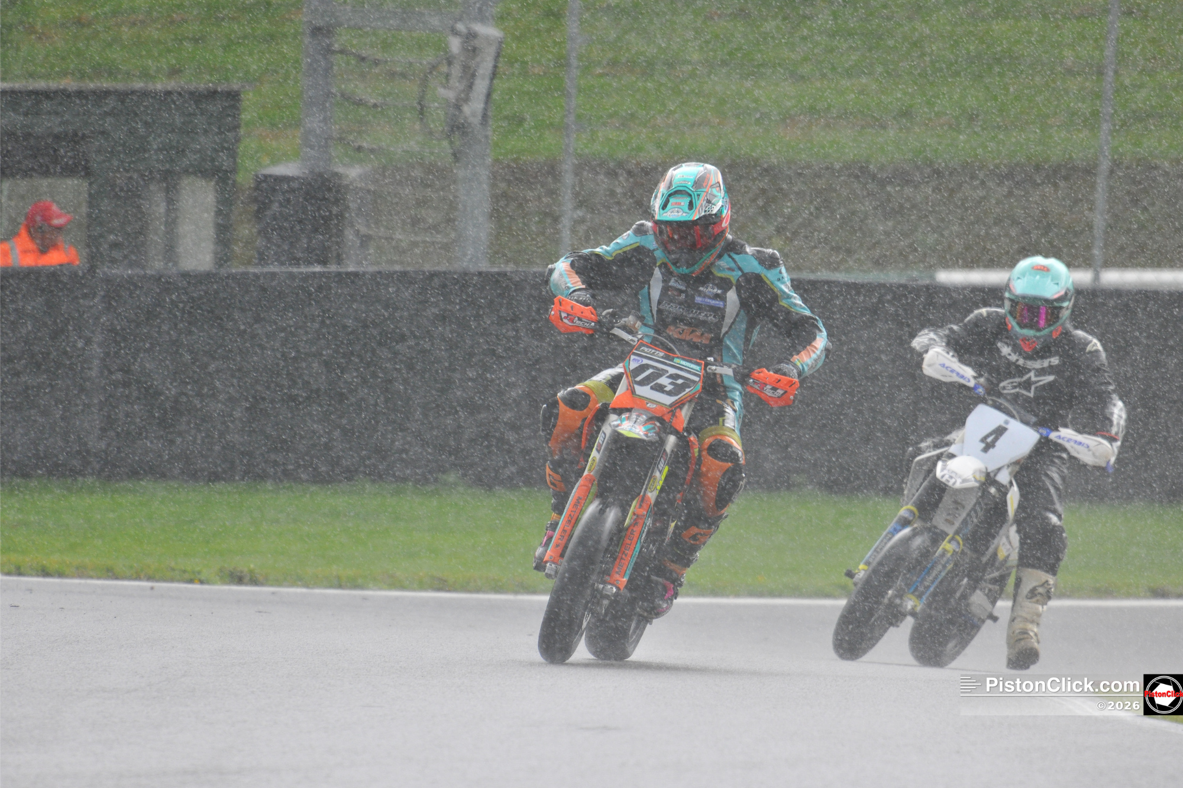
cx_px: 592
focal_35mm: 420
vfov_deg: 3.3
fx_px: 13800
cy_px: 394
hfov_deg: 4.9
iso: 1000
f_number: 7.1
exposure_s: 1/800
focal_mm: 420
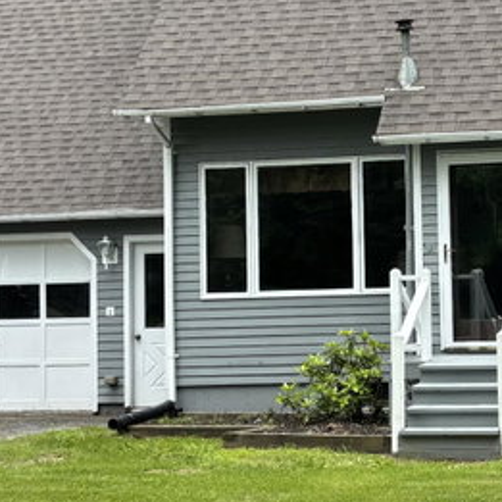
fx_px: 1477
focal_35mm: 90
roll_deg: +1.7
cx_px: 456
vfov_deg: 19.3
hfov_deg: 18.9
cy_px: 192
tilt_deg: +3.5
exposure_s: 1/970
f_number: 1.6
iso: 50
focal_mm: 5.96
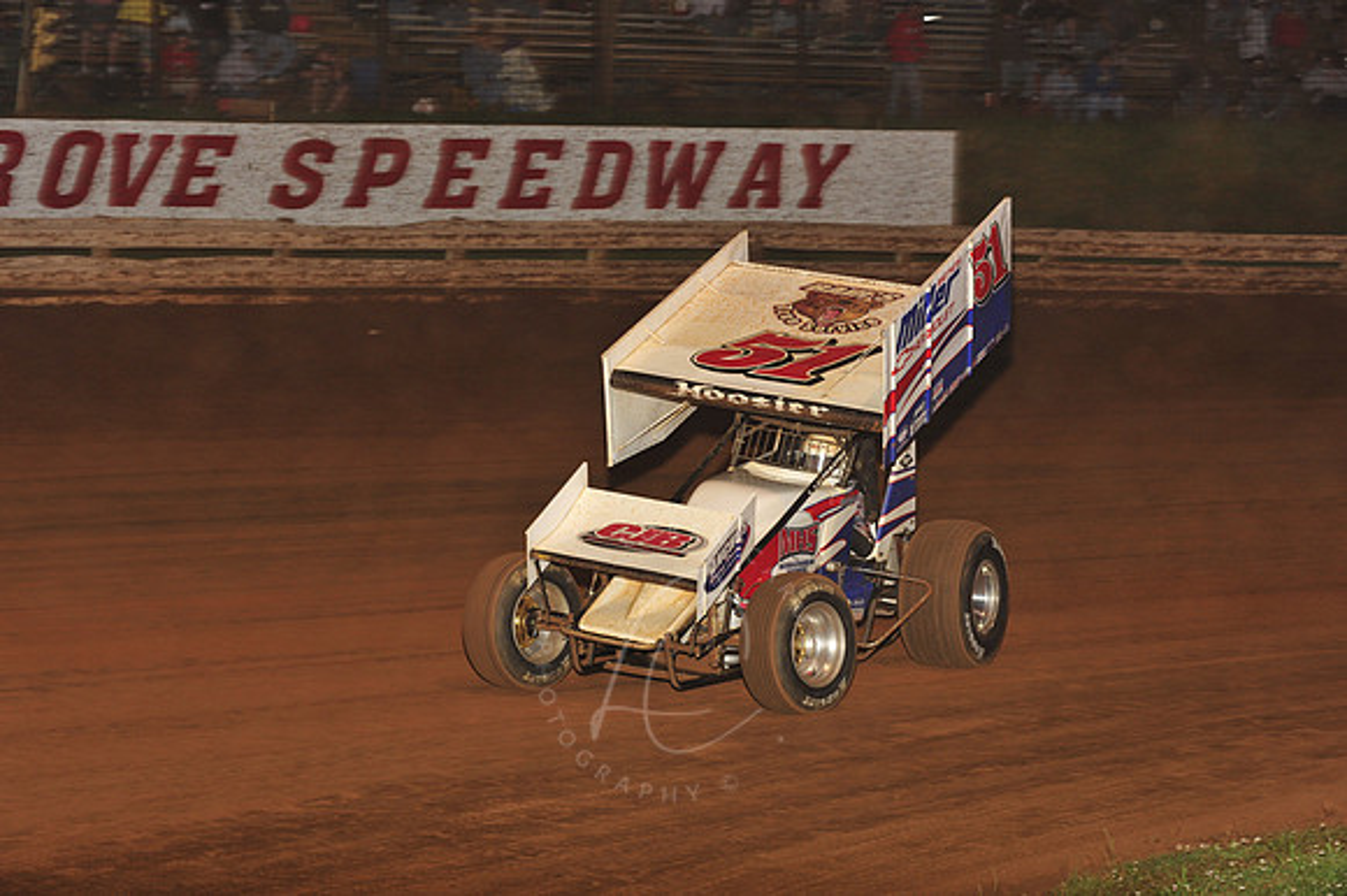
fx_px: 3739
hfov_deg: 20.4
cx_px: 674
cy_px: 448
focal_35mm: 100
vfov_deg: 13.7
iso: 1000
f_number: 7.1
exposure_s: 1/320
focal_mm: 100
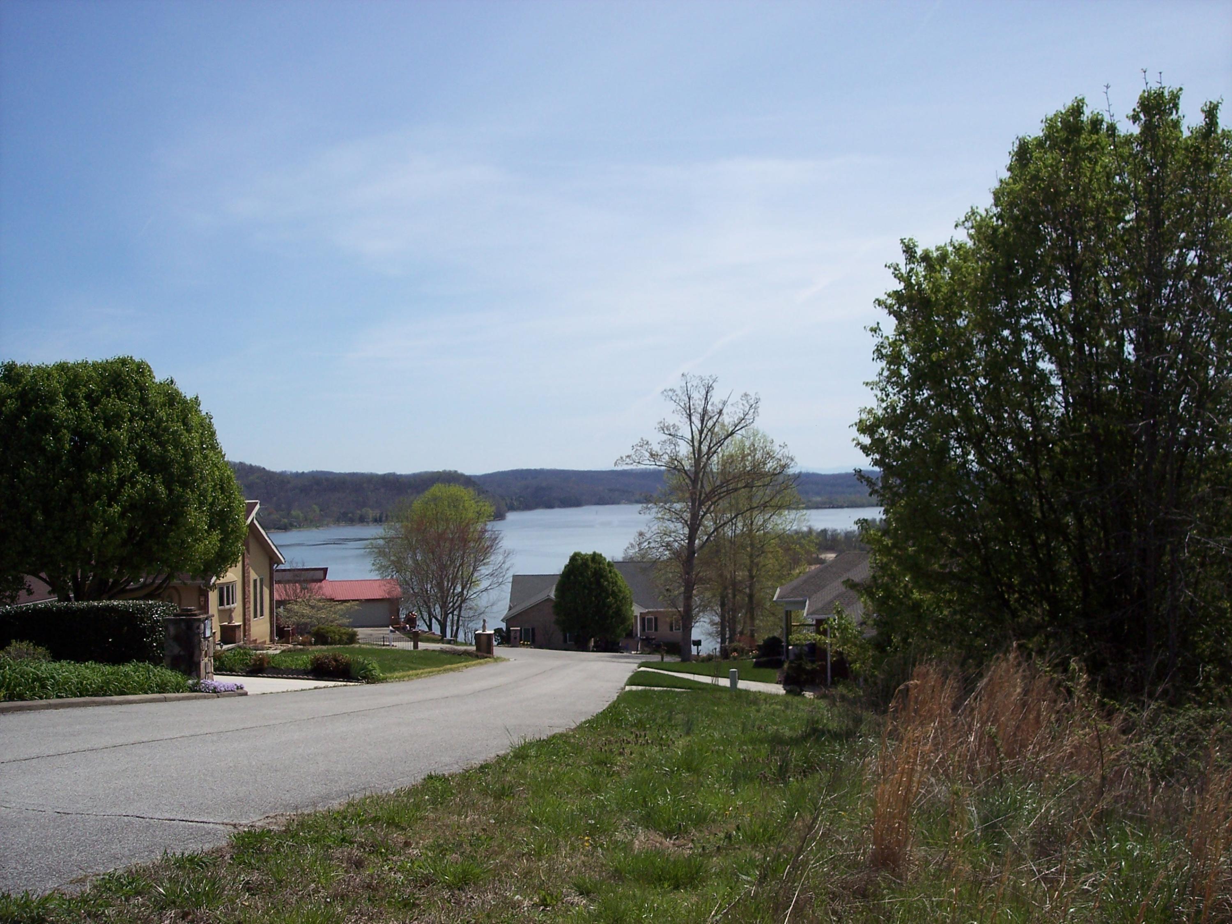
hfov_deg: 47.9
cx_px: 616
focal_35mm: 39
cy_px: 462
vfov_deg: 36.8
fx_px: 1388
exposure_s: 1/750
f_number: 5.6
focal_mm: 8
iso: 100
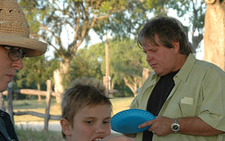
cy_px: 137
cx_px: 202
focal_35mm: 148
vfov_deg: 8.8
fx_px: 908
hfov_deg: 14.0
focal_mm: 46
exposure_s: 1/90
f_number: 4.8
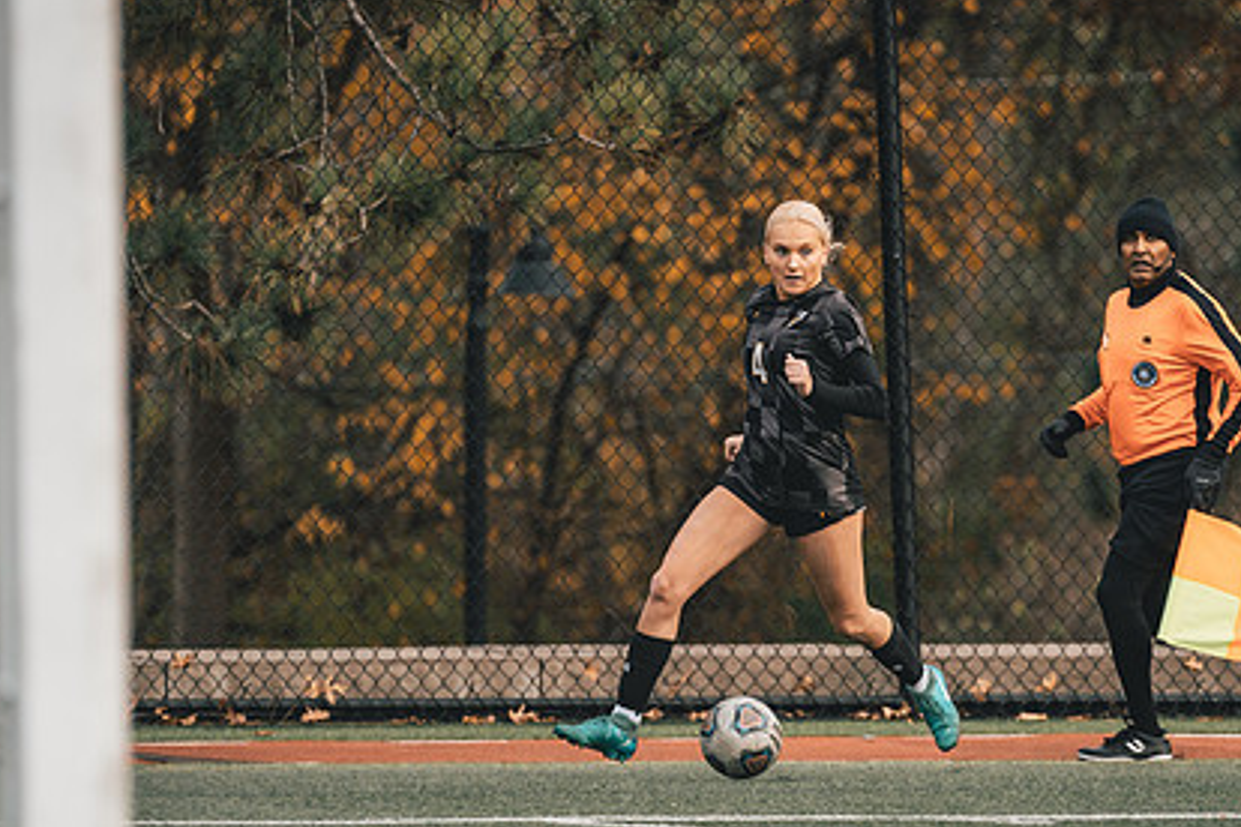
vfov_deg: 2.3
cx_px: 874
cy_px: 392
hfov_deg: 3.5
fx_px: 20337
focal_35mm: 590
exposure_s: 1/800
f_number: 6.3
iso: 800
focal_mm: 387
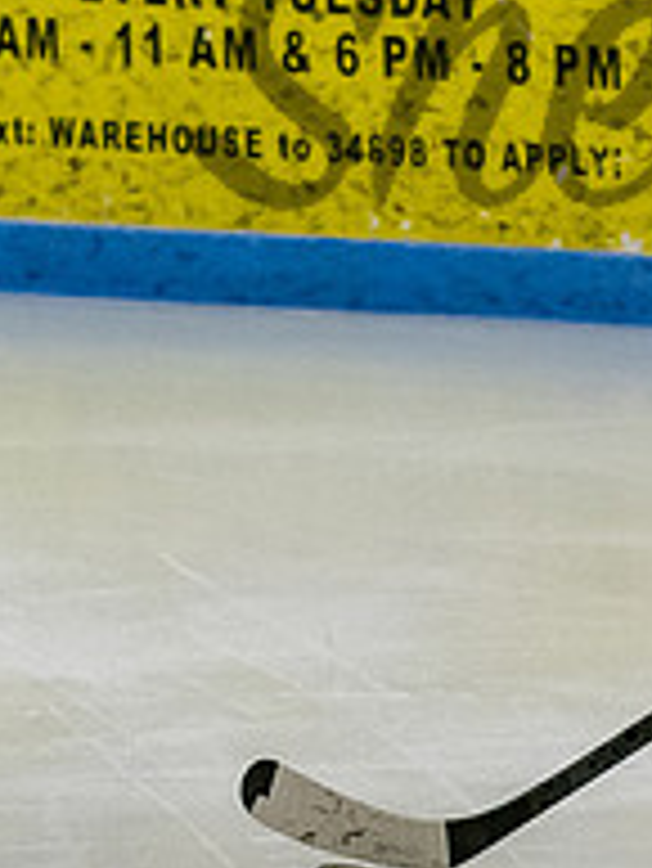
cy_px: 274
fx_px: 12543
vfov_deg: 4.0
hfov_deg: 3.0
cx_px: 1297
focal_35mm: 500
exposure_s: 1/800
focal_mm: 92
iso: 2500
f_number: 3.5
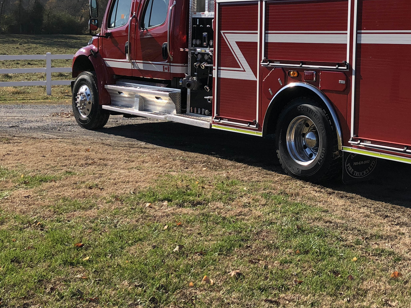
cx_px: 320
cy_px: 75
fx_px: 653
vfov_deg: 26.2
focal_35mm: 55
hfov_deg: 34.0
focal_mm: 4
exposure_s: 1/2288
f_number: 1.8
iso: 20
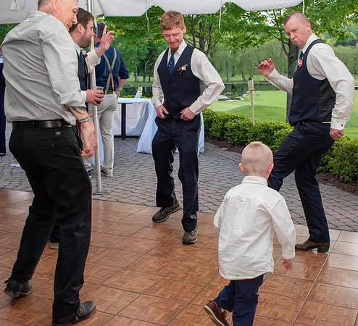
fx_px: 530
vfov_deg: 34.2
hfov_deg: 37.3
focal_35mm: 47
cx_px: 204
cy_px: 163
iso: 800
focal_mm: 26
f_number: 5.6
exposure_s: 1/125
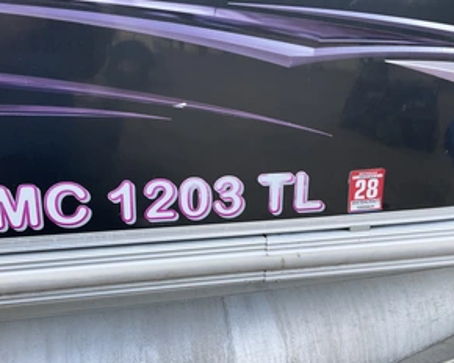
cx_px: 211
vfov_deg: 38.0
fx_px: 524
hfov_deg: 46.8
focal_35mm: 39
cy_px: 225
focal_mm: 3
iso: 25
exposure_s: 1/454
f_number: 1.8
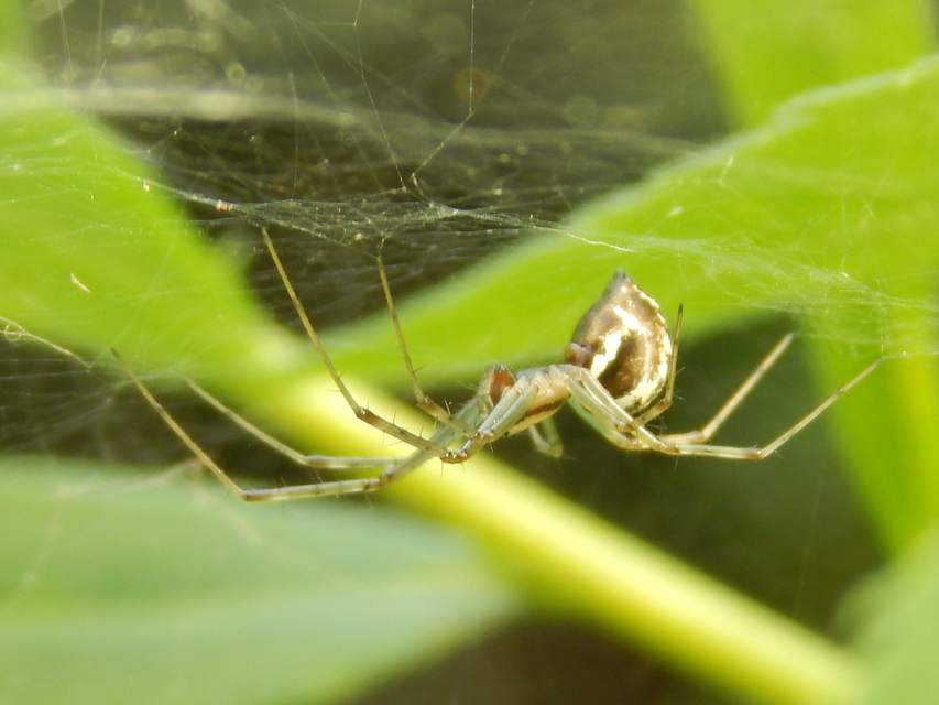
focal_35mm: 160
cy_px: 352
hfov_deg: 12.3
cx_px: 470
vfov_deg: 9.3
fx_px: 4341
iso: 125
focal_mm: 28.7
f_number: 5.1
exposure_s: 1/30
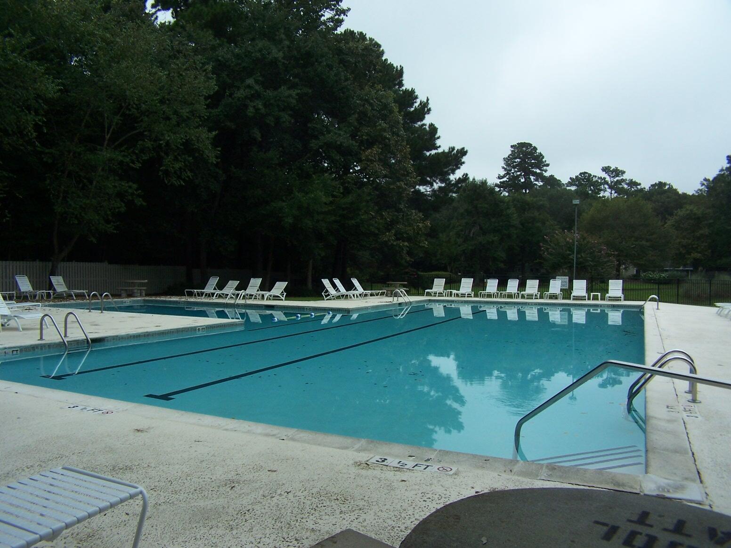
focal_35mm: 38
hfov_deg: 49.0
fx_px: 802
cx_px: 366
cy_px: 274
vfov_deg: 37.7
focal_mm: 6.3
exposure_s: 1/750
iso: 80
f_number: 4
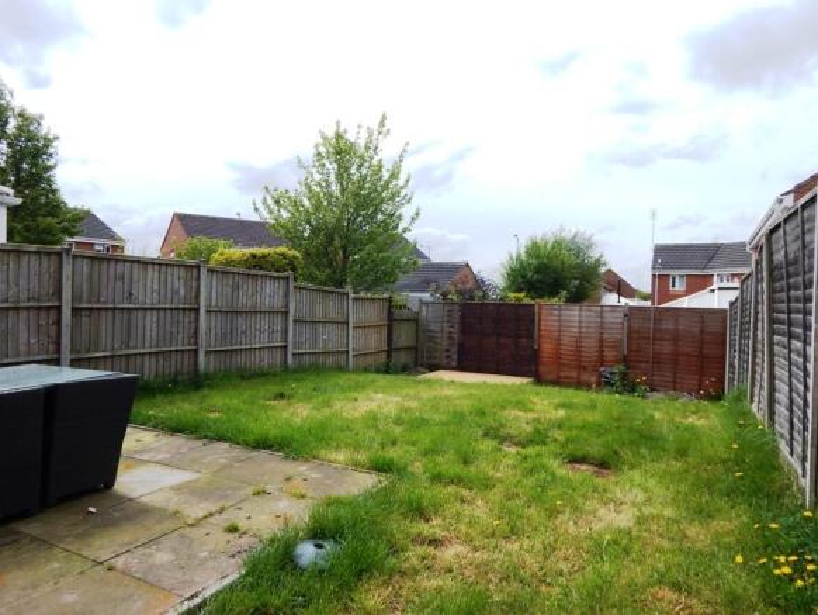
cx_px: 409
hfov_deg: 76.4
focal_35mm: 22
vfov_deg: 61.1
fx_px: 520
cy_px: 308
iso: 125
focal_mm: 4
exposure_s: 1/1500
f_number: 3
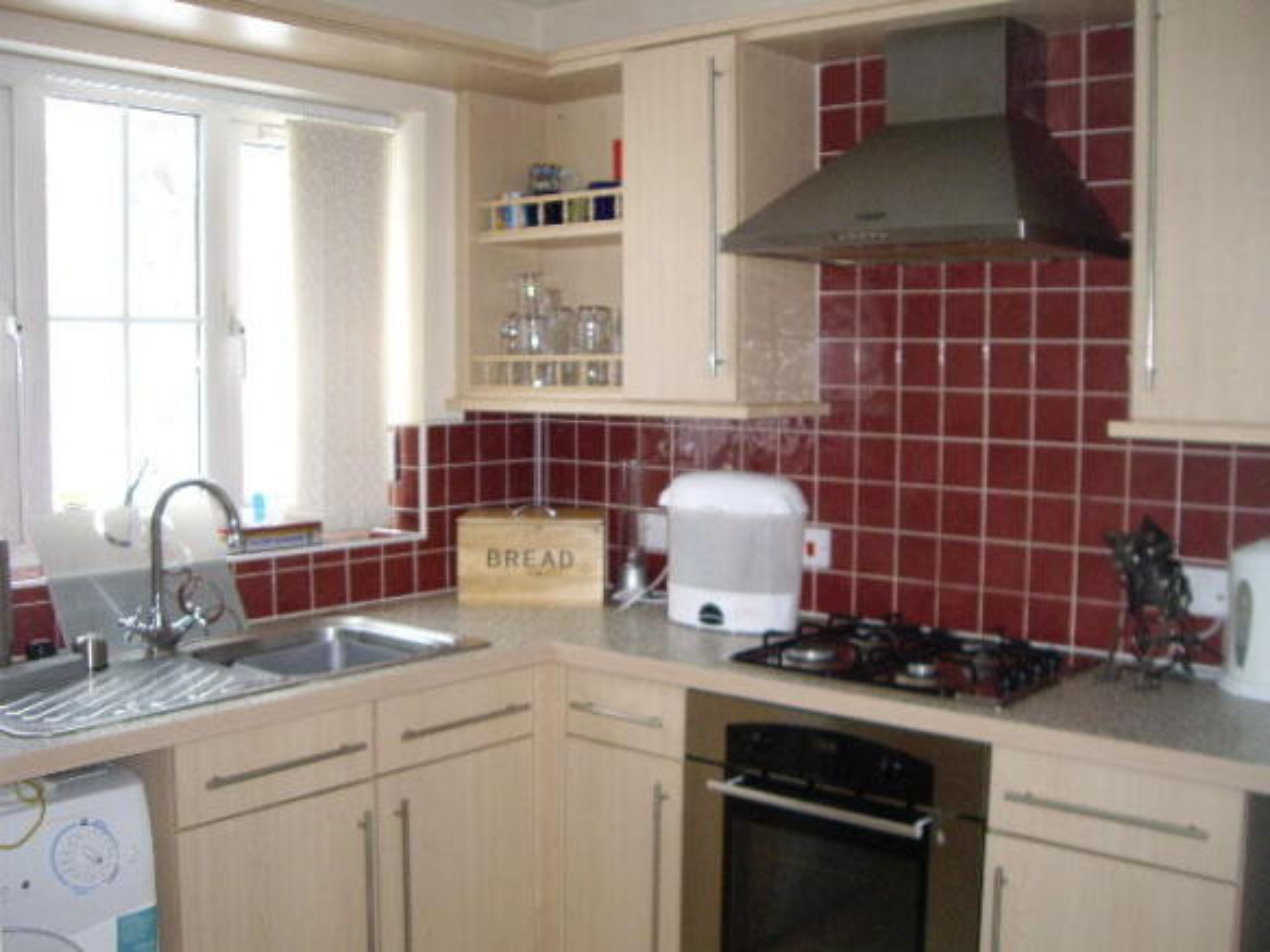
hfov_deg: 49.0
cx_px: 635
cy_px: 476
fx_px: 1394
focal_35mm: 38
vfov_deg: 37.7
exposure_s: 1/40
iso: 200
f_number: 2.7
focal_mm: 6.2
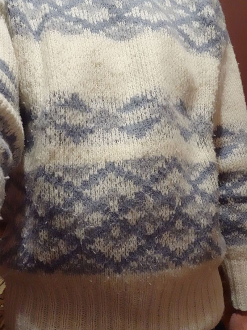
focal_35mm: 30
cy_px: 192
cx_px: 113
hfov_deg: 46.8
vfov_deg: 59.6
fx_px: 285
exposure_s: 1/100
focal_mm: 4.25
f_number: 3.5
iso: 3200
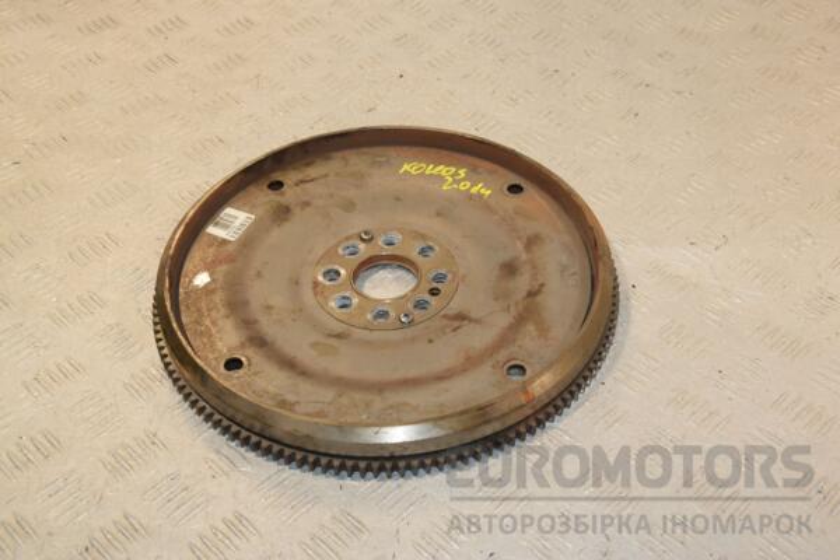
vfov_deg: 26.5
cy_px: 280
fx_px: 1190
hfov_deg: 38.9
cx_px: 420
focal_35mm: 51
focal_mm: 34
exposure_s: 1/200
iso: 800
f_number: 9
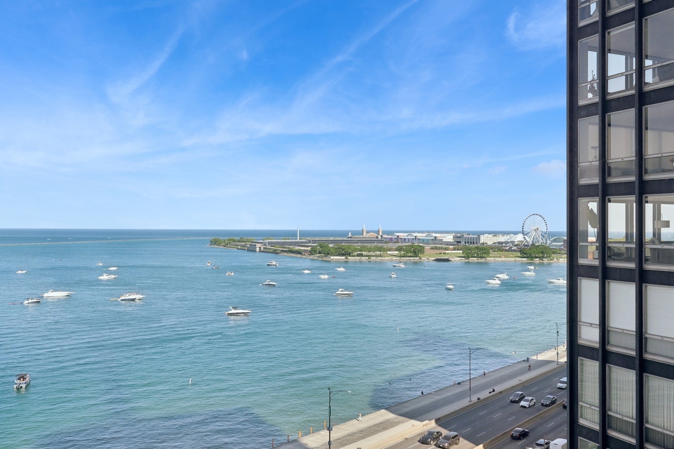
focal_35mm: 33
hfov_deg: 57.2
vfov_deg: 40.0
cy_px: 224
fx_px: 618
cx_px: 337
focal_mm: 33
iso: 320
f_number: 8
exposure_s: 1/1600
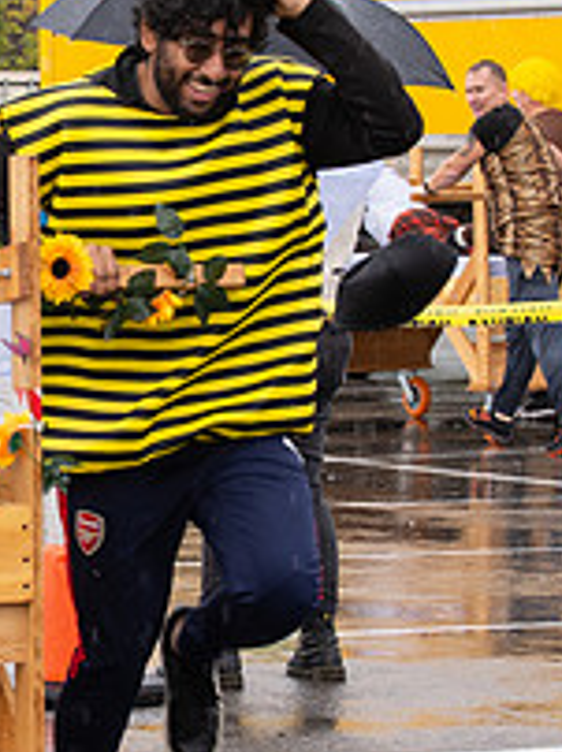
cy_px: 384
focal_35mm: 244
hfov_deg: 6.0
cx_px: -130
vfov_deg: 8.1
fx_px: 5293
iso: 800
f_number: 7.1
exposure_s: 1/400
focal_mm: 70
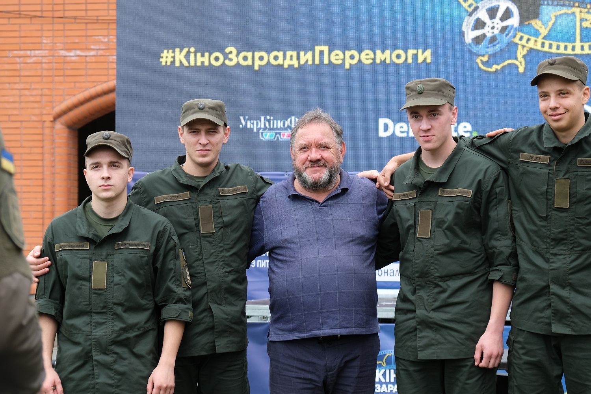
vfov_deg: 17.3
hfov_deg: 25.7
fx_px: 1297
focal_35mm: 79
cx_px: 296
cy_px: 197
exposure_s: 1/160
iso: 160
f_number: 5
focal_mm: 52.7
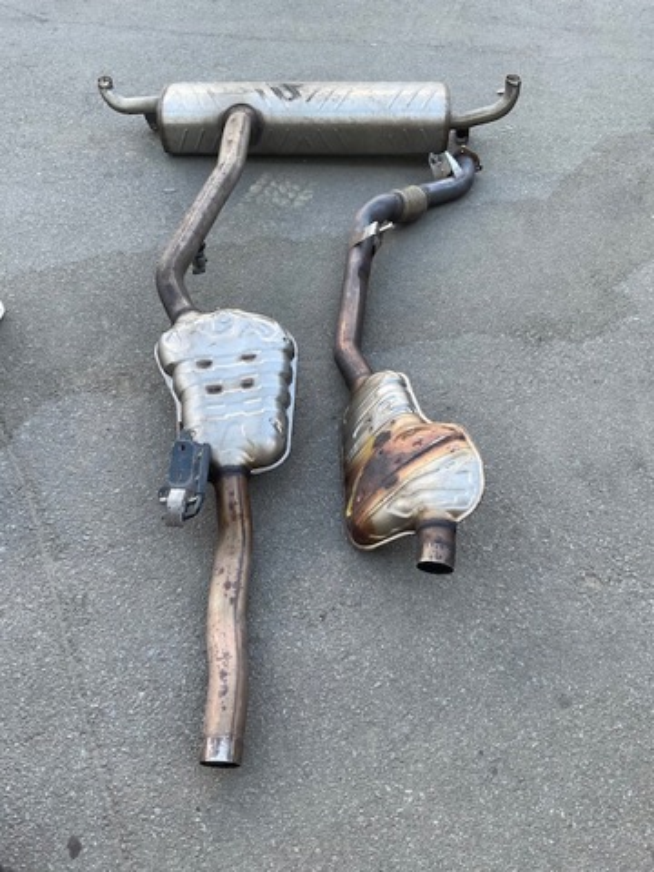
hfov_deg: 48.2
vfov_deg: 61.7
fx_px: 731
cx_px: 327
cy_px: 436
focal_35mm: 29
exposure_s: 1/122
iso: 20
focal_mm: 3
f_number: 1.8
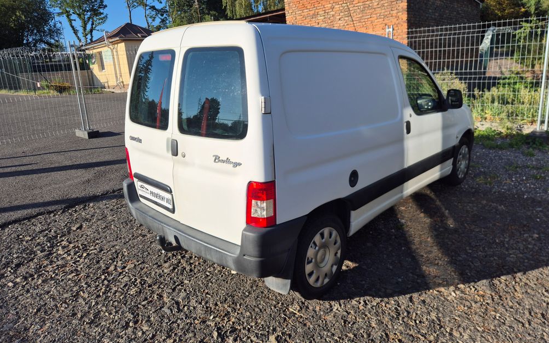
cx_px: 280
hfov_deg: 72.5
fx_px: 374
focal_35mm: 25
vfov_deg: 49.1
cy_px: 148
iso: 25
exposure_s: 1/1816
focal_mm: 5.4
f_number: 1.8
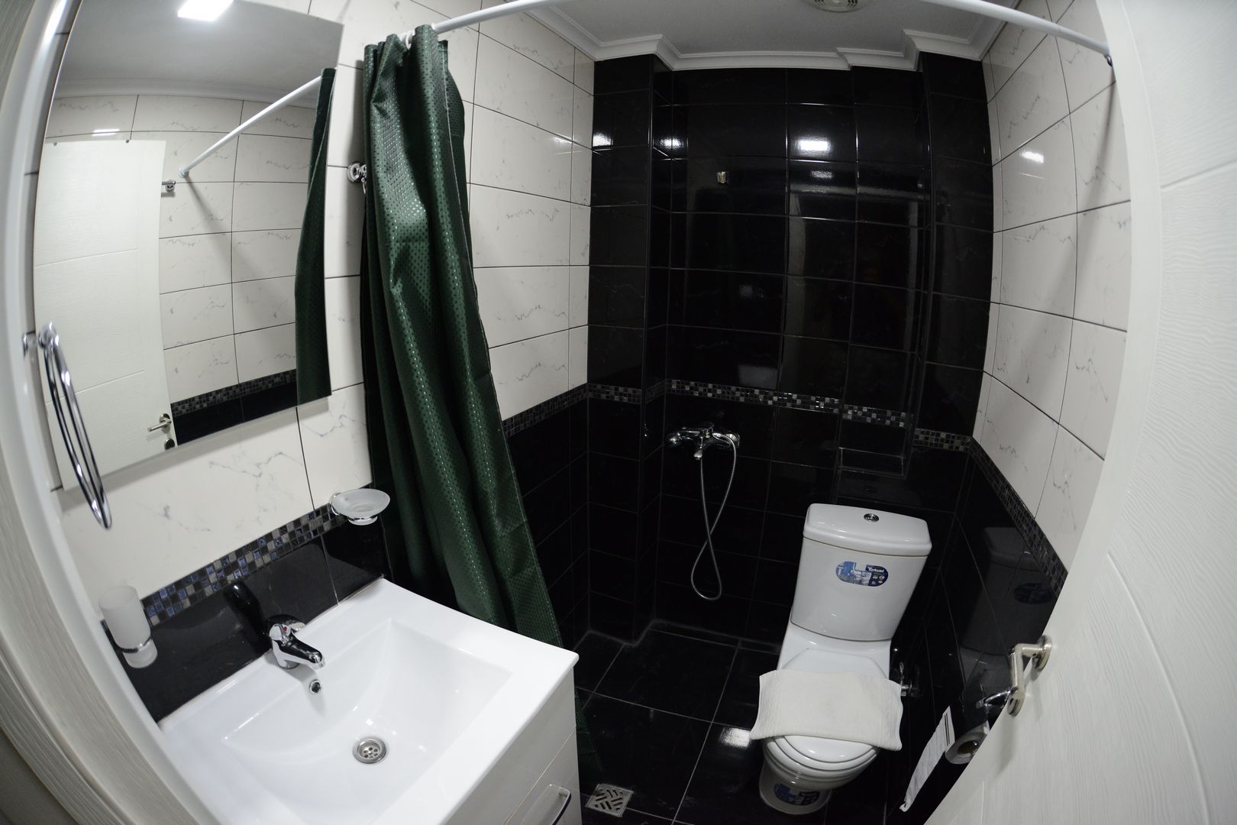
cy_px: 412
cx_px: 618
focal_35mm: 15
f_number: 3.5
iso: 2500
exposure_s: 1/125
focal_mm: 15
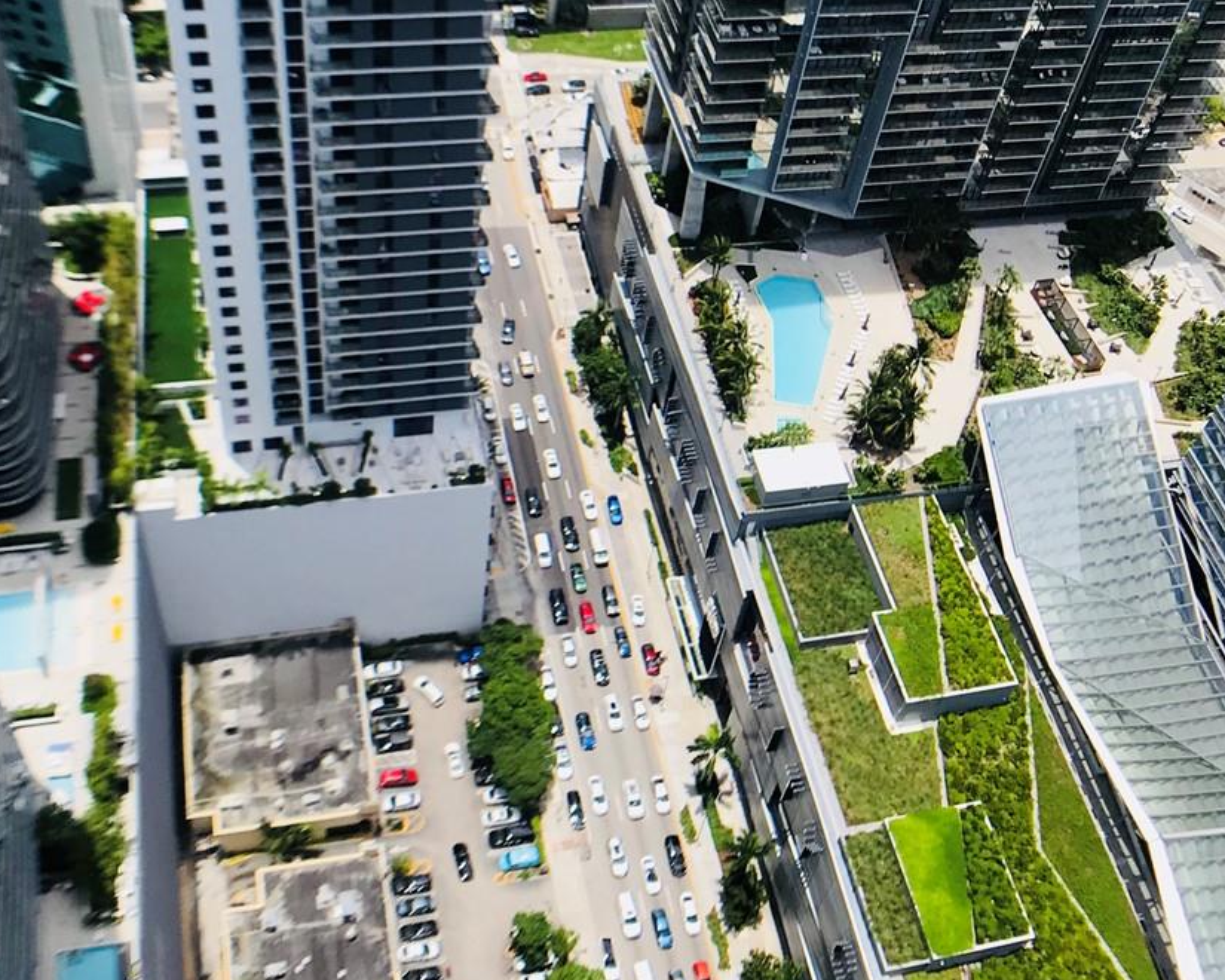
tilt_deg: -47.3
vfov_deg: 28.5
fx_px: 1922
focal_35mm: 53
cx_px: 587
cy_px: 365
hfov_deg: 35.4
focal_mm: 3.99
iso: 20
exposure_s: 1/2179
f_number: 1.8
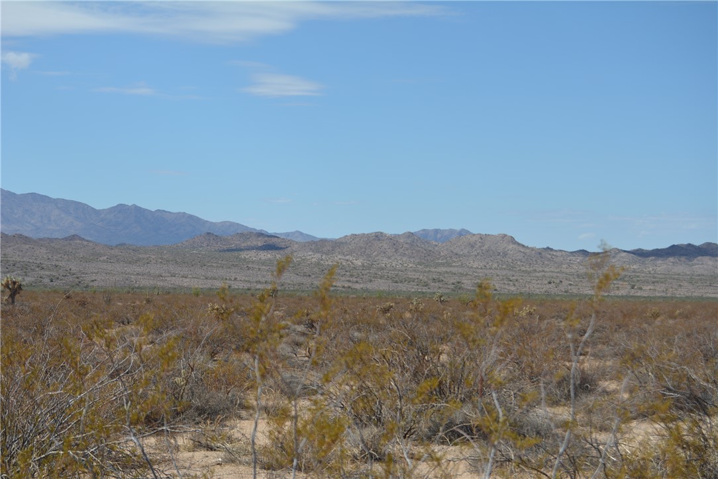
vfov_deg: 16.6
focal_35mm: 82
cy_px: 240
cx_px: 359
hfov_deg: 24.6
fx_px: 1646
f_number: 8
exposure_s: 1/320
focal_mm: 55
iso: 100
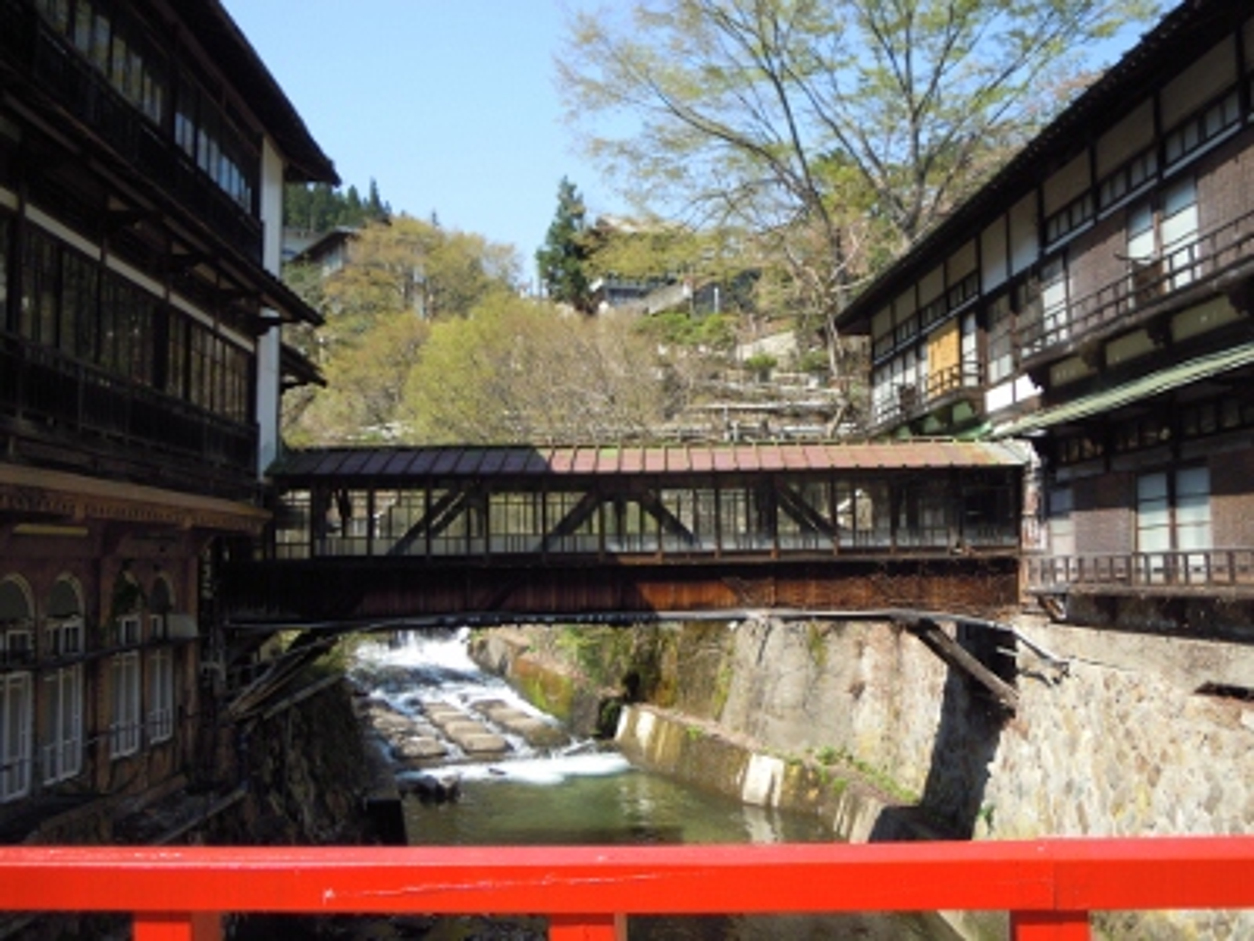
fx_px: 1159
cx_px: 627
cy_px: 470
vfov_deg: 44.2
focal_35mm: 32
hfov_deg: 56.8
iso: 100
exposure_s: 1/640
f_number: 2.8
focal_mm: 5.7
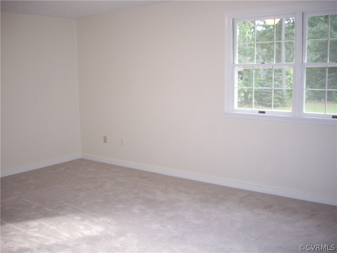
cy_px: 126
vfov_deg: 37.7
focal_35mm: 38
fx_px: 370
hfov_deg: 49.0
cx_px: 168
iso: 400
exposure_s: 1/40
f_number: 2.8
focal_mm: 7.9
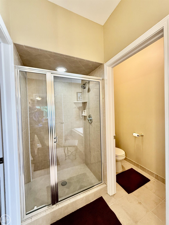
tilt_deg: -0.2
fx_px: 91
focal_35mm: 14
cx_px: 84
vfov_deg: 102.1
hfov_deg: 85.7
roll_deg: +2.1
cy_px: 112
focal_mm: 2.22
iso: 400
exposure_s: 1/60
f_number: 2.2
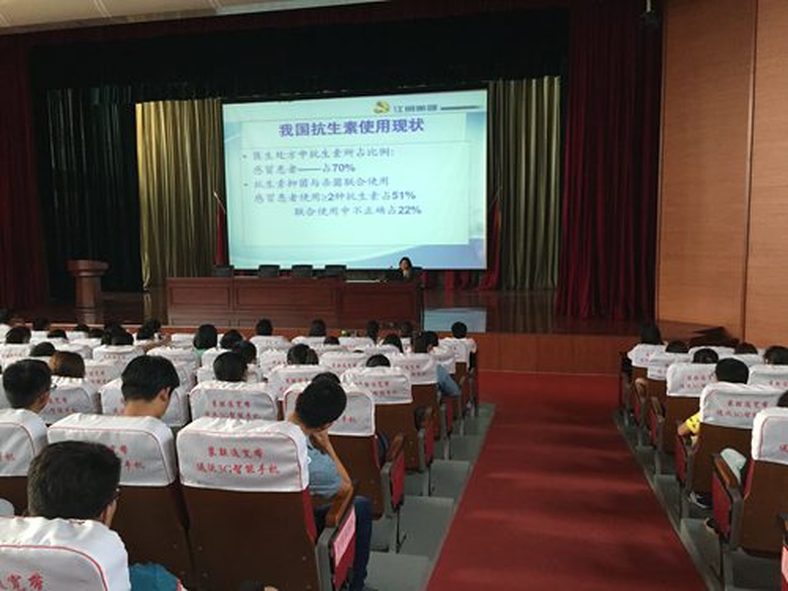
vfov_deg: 48.2
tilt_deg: -5.7
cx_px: 394
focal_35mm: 29
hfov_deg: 61.7
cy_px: 296
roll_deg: +0.8
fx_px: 660
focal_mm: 4.15
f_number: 2.2
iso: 125
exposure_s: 1/30
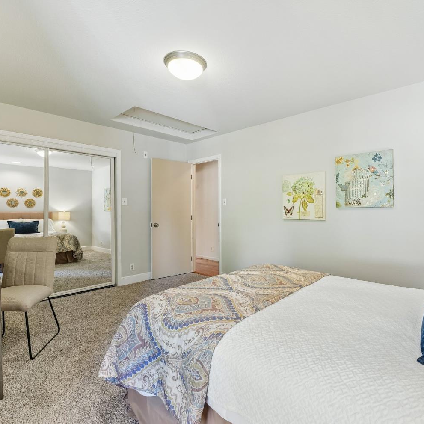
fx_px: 249
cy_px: 213
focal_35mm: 18
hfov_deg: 80.1
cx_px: 248
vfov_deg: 80.7
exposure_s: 1/15
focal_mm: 14
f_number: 8
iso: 640
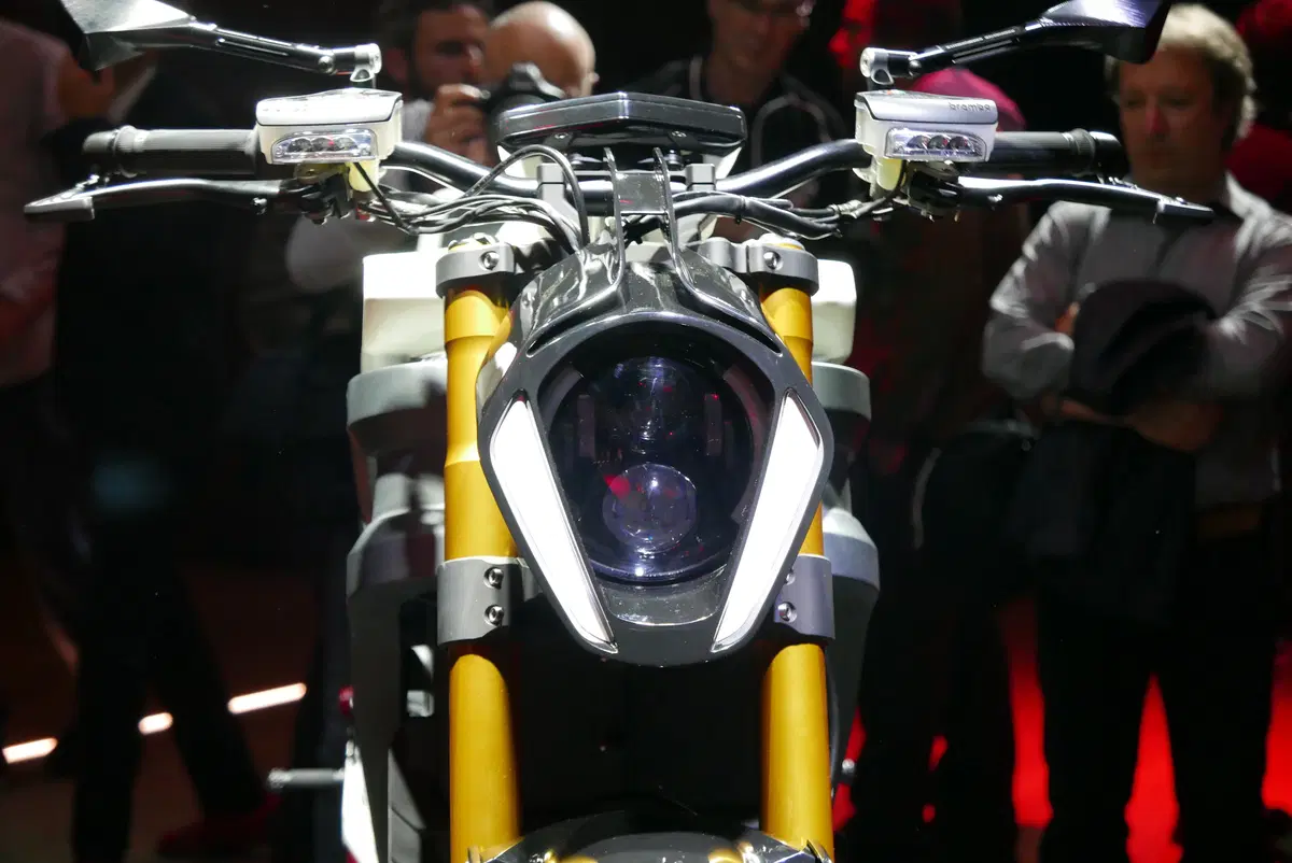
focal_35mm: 75
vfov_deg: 18.2
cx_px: 646
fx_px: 2694
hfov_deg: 27.0
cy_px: 432
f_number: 2.8
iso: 1600
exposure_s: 1/125
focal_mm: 34
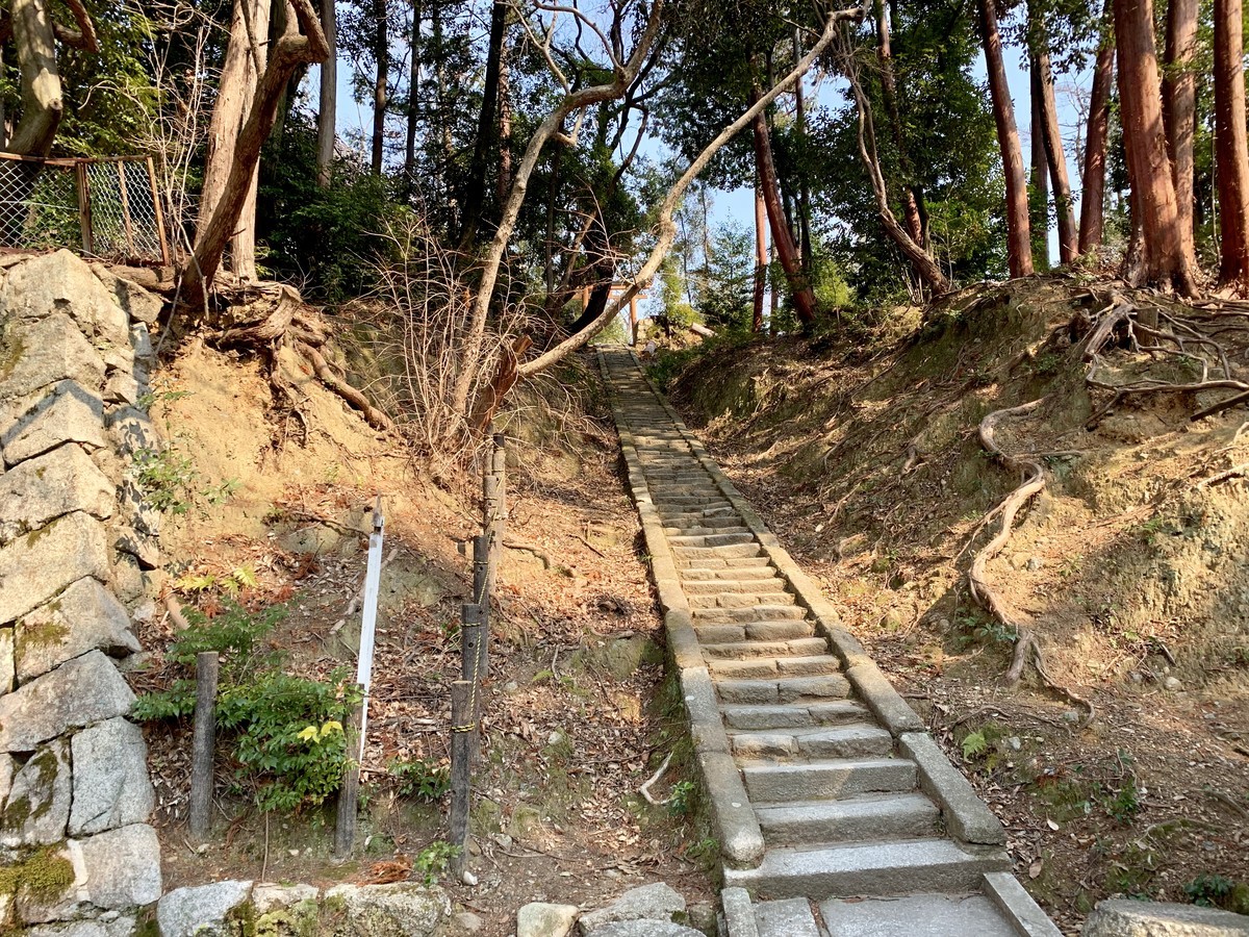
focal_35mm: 26
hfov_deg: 67.3
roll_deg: +0.9
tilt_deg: +9.9
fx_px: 938
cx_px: 624
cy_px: 468
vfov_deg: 53.1
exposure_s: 1/422
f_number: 1.8
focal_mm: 4.25
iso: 25
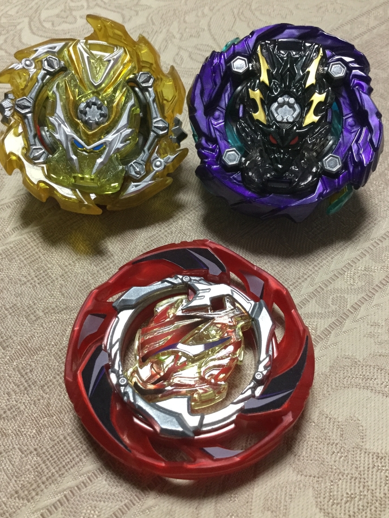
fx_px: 480
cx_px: 194
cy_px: 253
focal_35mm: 32
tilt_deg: -53.8
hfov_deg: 44.2
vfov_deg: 56.8
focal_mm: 3.3
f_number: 2.4
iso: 125
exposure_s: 1/30
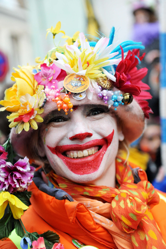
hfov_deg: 24.2
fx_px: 388
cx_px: 83
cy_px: 124
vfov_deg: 35.7
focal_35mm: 56
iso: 3200
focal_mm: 56
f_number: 3.2
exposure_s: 1/4000
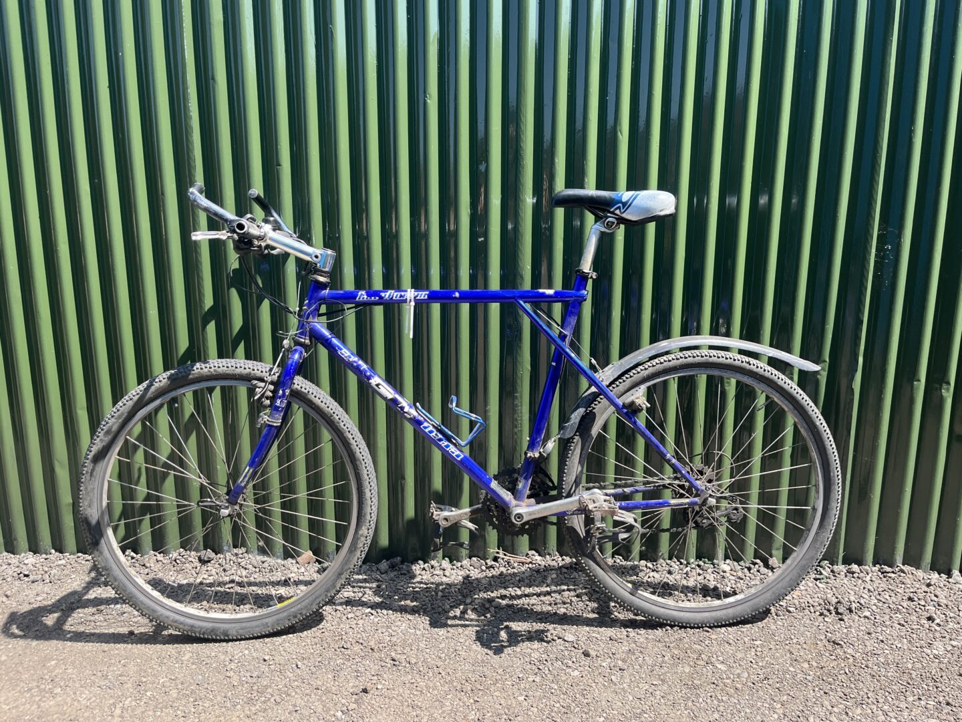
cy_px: 361
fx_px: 723
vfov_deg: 53.1
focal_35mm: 26
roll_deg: +0.4
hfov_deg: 67.3
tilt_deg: -10.2
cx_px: 481
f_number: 1.6
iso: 50
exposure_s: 1/646
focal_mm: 5.1
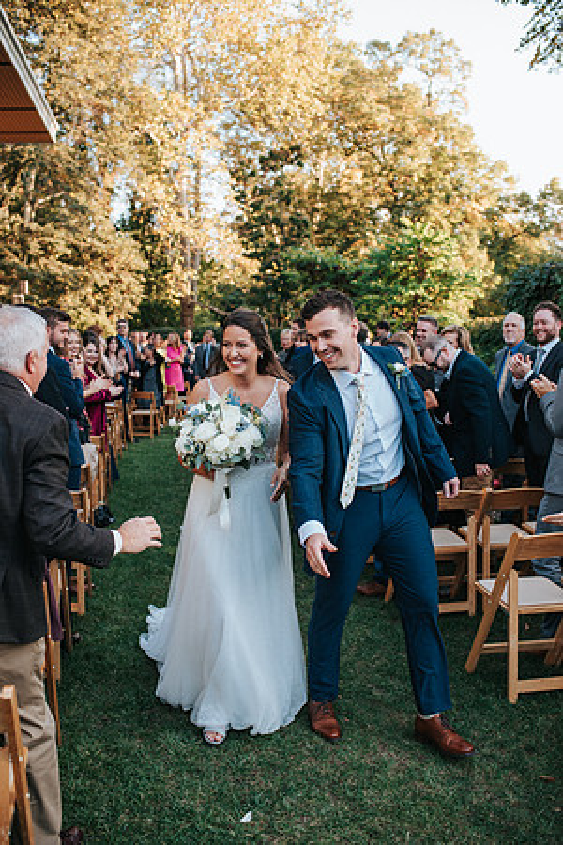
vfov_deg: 54.4
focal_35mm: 35
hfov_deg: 37.9
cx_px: 282
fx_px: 821
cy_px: 422
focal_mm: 35
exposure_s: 1/800
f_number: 3.2
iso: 1000
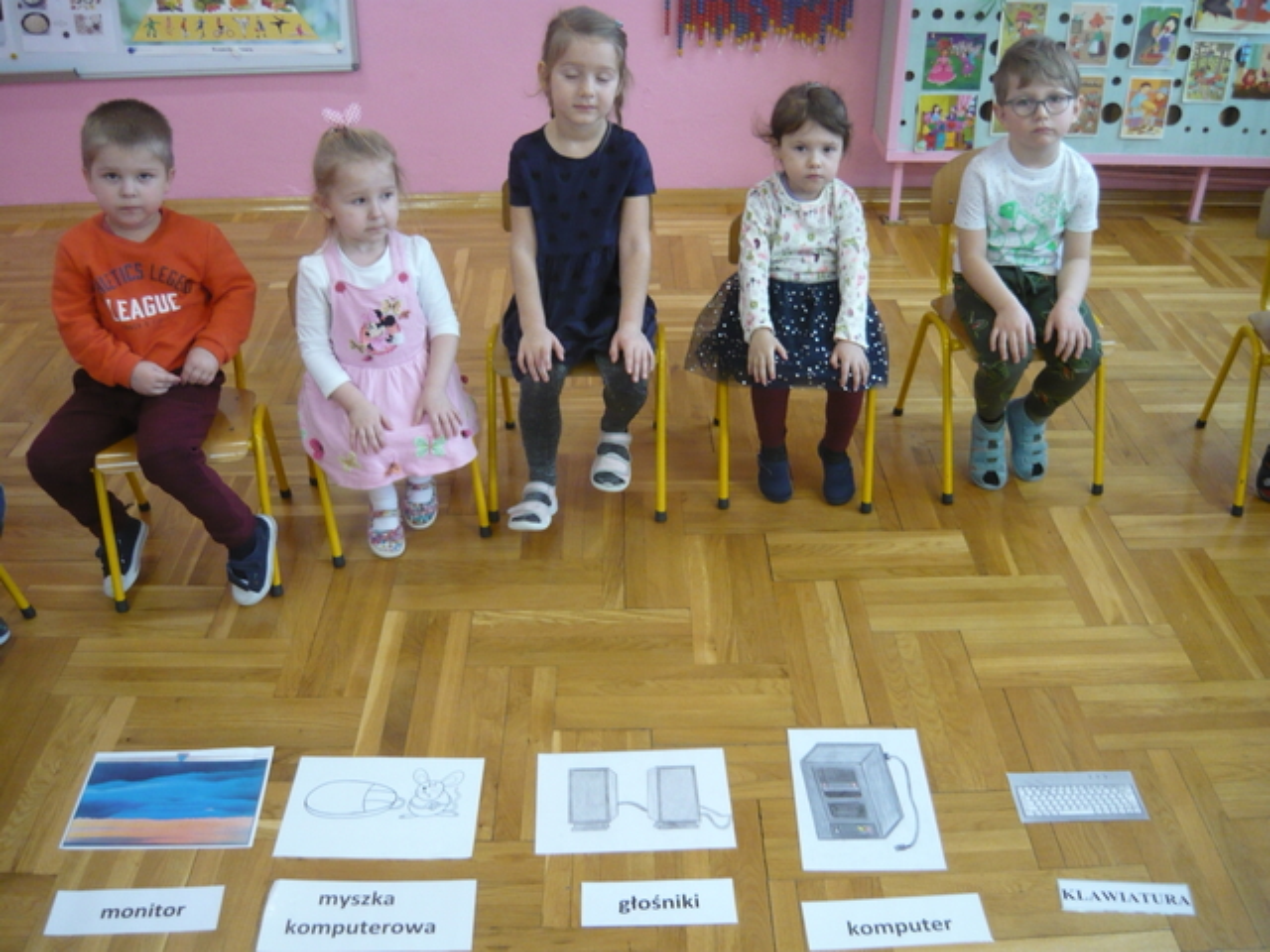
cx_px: 635
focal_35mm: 33
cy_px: 476
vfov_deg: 42.9
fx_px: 1211
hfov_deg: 55.4
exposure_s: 1/30
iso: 250
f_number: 2.8
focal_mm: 5.5
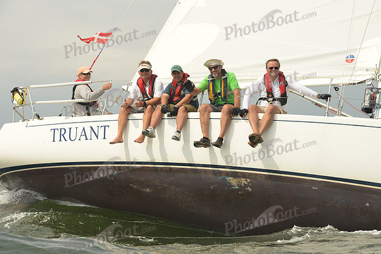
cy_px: 127
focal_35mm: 95
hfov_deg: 21.5
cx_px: 190
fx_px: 1006
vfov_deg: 14.4
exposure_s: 1/1250
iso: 320
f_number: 9
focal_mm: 95
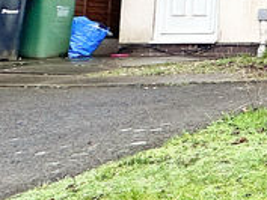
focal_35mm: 81
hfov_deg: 14.6
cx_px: 650
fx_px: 625
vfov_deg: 17.7
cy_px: -11
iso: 40
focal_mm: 2.22
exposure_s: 1/99
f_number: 2.2
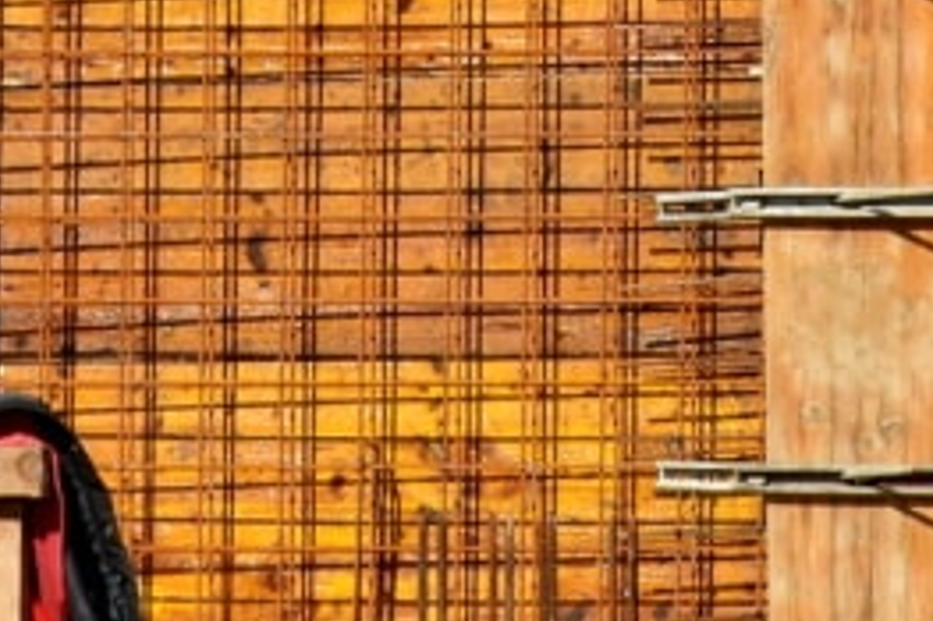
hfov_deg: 1.0
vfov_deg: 0.7
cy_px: -539
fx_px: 53198
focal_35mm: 2054
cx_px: 174
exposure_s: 1/500
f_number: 20
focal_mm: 300
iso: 1000
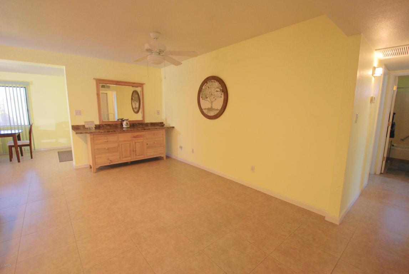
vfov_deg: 77.5
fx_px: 171
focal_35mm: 15
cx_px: 204
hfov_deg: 100.3
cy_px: 137
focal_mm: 10
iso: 400
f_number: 3.5
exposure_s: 1/25
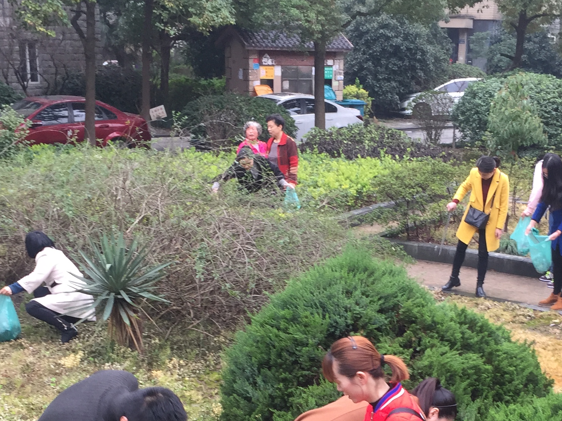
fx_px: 1039
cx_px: 370
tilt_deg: -19.2
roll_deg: -1.8
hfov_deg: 30.1
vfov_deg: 22.1
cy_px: 421
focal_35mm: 64
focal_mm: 4.15
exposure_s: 1/100
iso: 50
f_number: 2.2
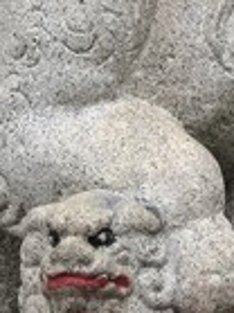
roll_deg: -0.2
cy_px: -5
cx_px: 128
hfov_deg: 8.0
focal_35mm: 185
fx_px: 1670
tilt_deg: +9.4
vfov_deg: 10.6
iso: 32
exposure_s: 1/120
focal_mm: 6.6
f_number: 2.8
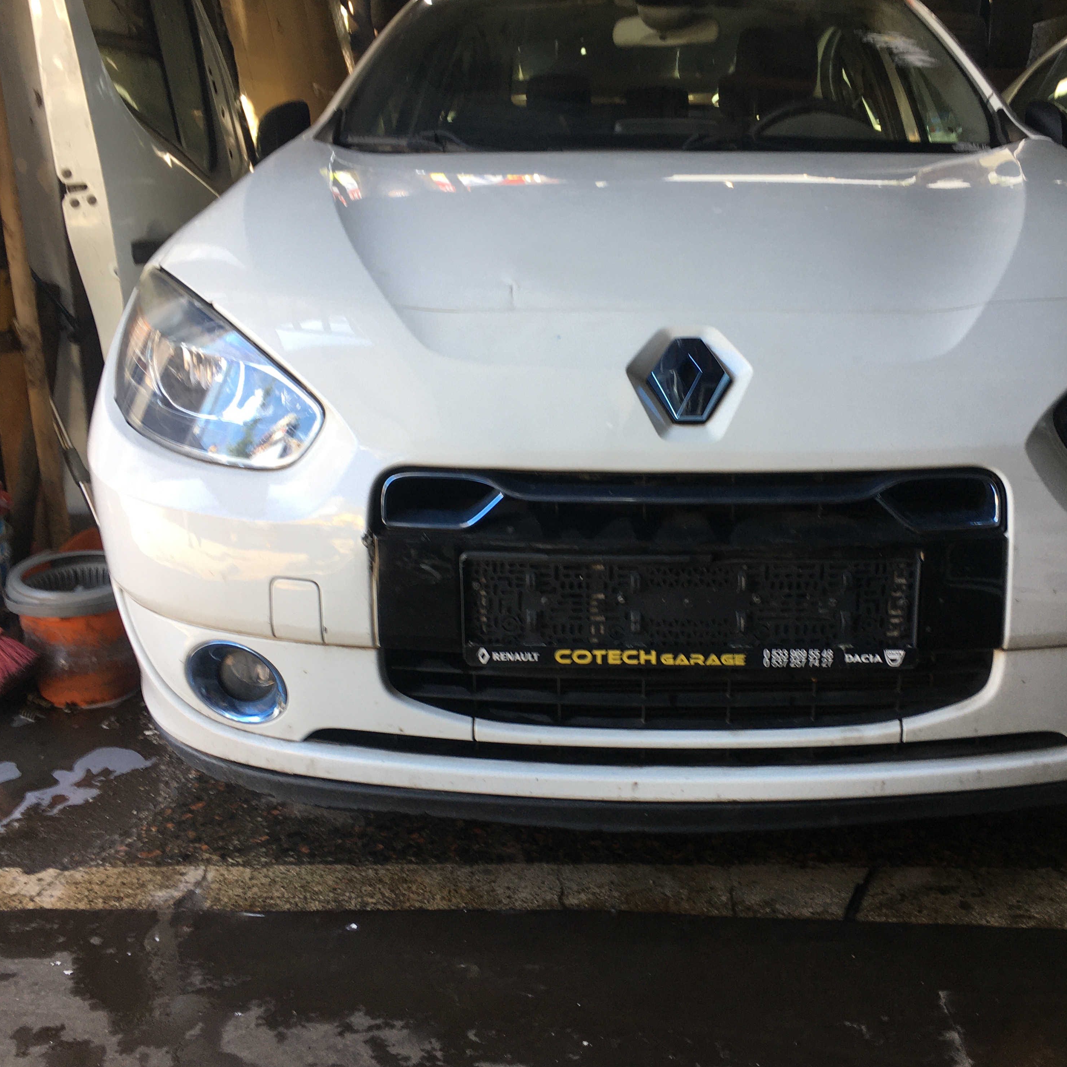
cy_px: 543
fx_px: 1221
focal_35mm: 35
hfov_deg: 47.1
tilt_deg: -16.7
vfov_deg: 47.2
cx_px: 610
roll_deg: -2.0
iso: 25
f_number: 2.2
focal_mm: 4.15
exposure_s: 1/50
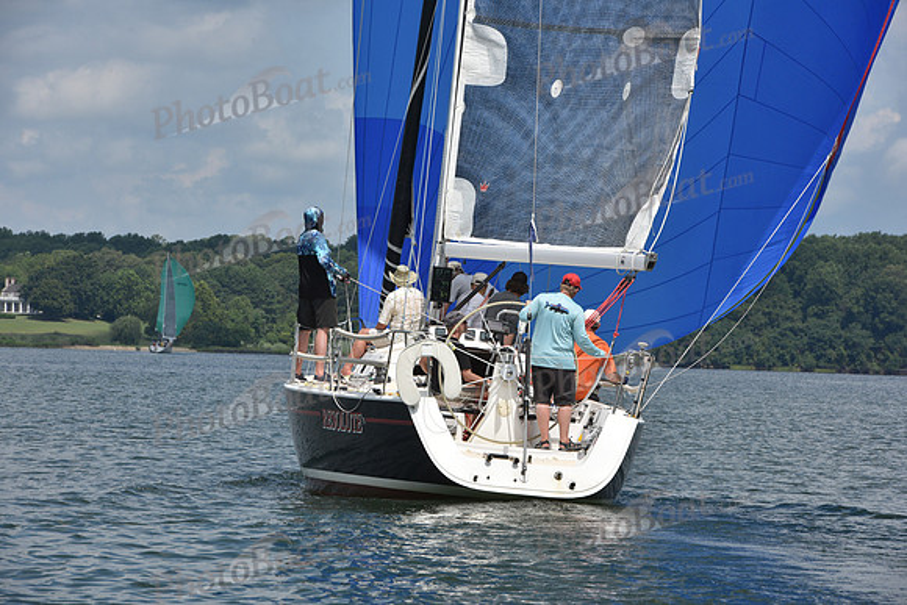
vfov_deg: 6.9
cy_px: 302
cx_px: 454
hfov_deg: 10.3
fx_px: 5040
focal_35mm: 200
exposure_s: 1/800
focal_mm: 200
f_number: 13
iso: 320
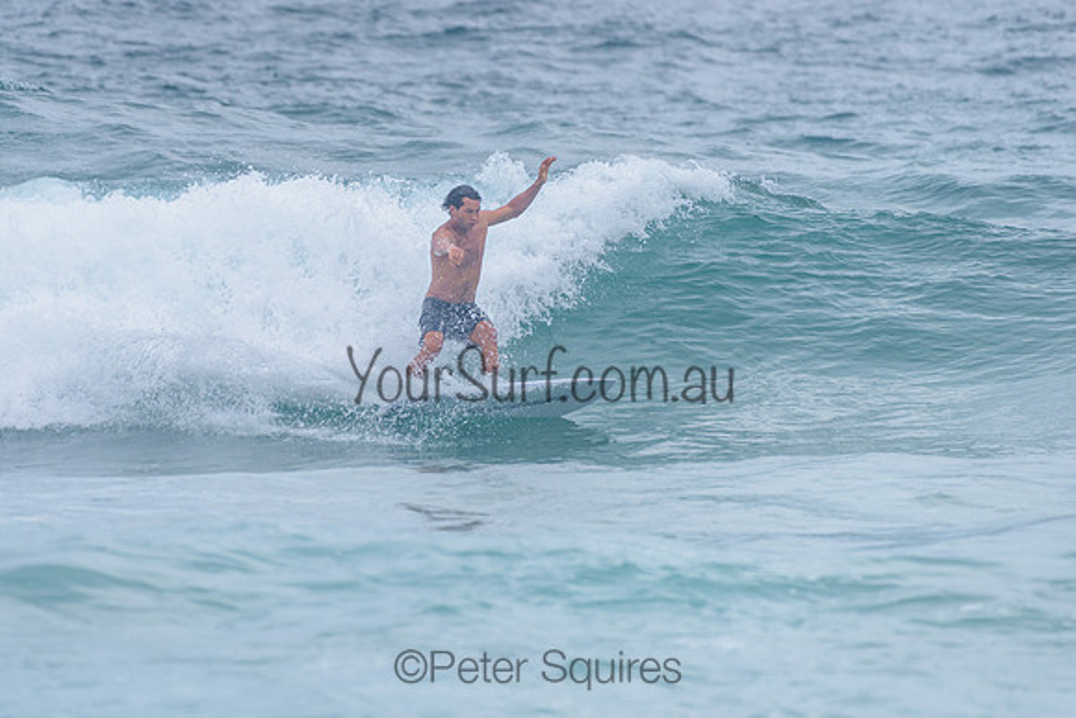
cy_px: 309
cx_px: 418
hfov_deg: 3.4
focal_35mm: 613
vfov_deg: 2.2
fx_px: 18320
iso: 160
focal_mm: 500
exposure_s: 1/2000
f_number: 5.6
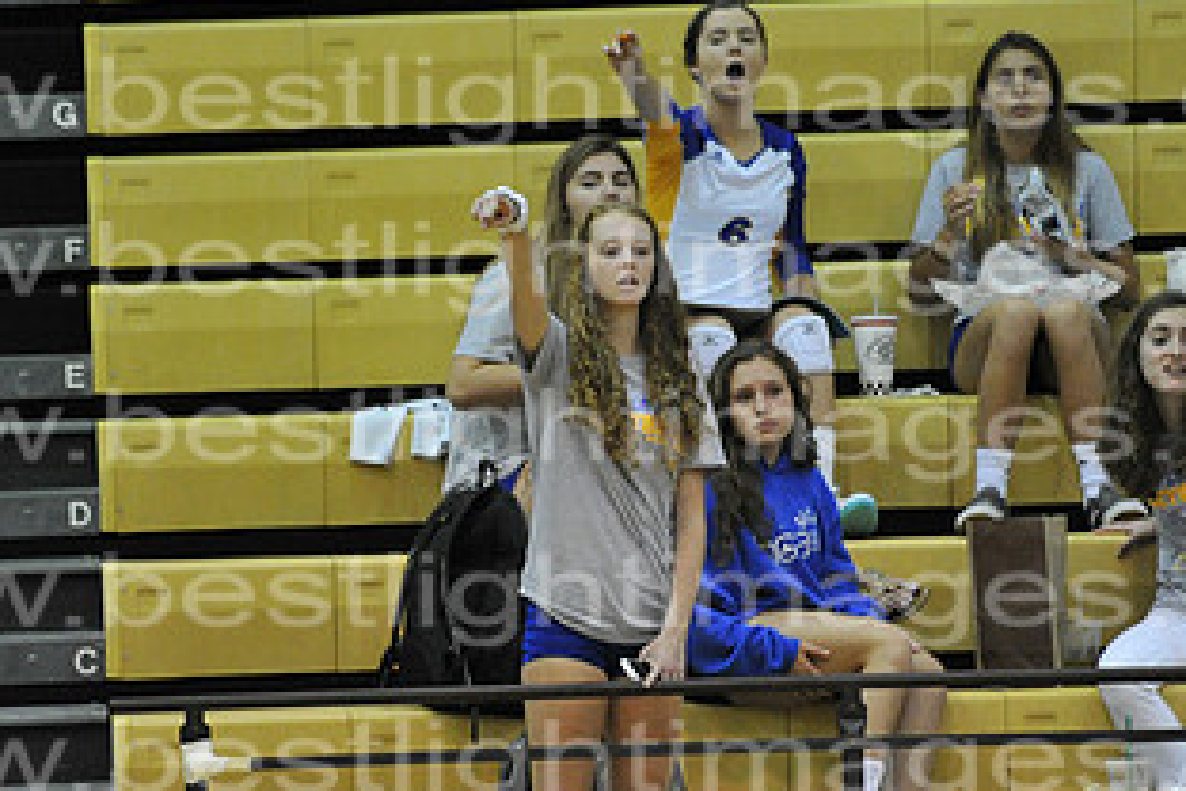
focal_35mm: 260
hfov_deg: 7.9
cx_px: 604
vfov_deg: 5.3
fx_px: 8565
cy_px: 517
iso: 8000
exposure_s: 1/500
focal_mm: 140
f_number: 3.2
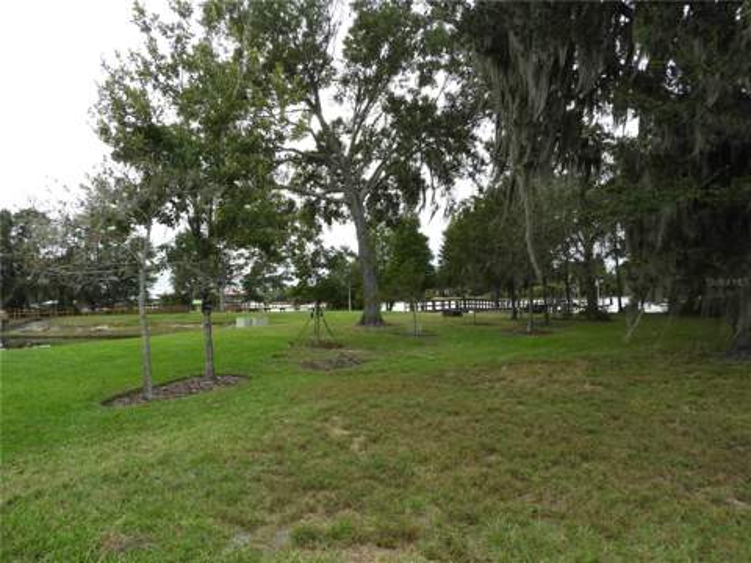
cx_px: 376
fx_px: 521
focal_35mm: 24
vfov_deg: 56.8
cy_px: 282
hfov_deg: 71.6
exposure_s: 1/250
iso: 100
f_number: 3.3
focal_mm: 4.3
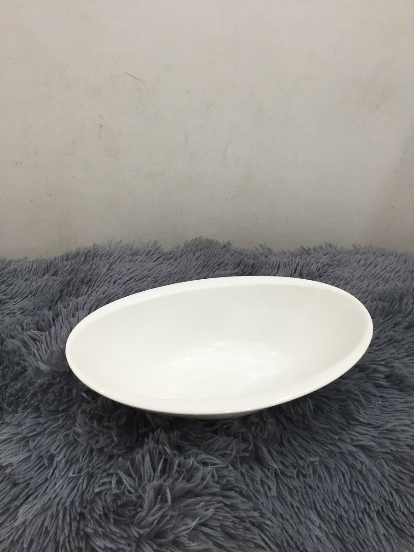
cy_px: 276
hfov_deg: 45.4
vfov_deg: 58.4
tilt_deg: -35.2
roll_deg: -1.0
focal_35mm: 31
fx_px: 494
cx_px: 207
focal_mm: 3.3
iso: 50
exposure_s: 1/33
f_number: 2.4
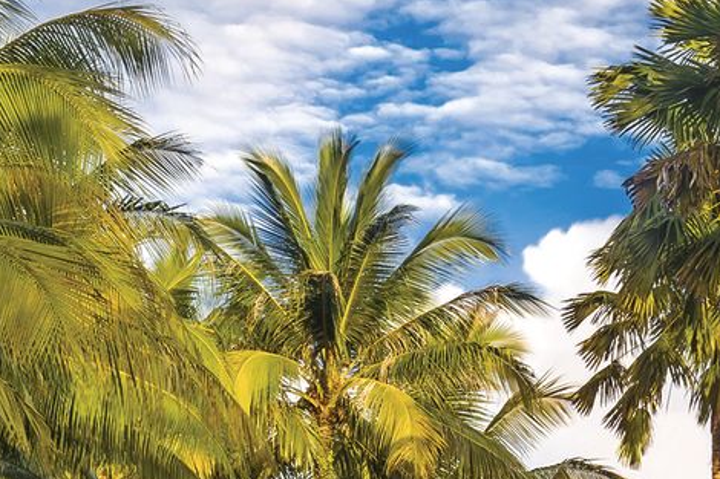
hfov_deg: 13.8
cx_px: 473
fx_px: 2979
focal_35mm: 149
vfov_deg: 9.0
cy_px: 651
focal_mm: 35
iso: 50
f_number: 22
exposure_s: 5
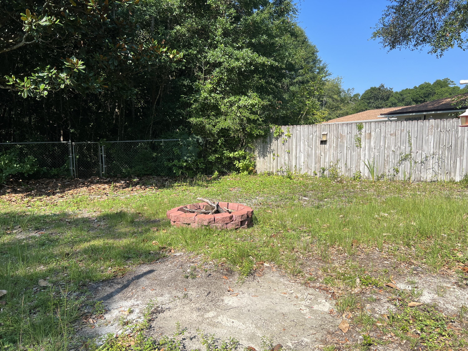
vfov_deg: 53.1
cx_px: 234
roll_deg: -0.3
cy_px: 176
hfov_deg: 67.3
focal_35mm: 26
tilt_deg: -6.4
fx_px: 352
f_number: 1.5
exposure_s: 1/2632
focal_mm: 5.7
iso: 50
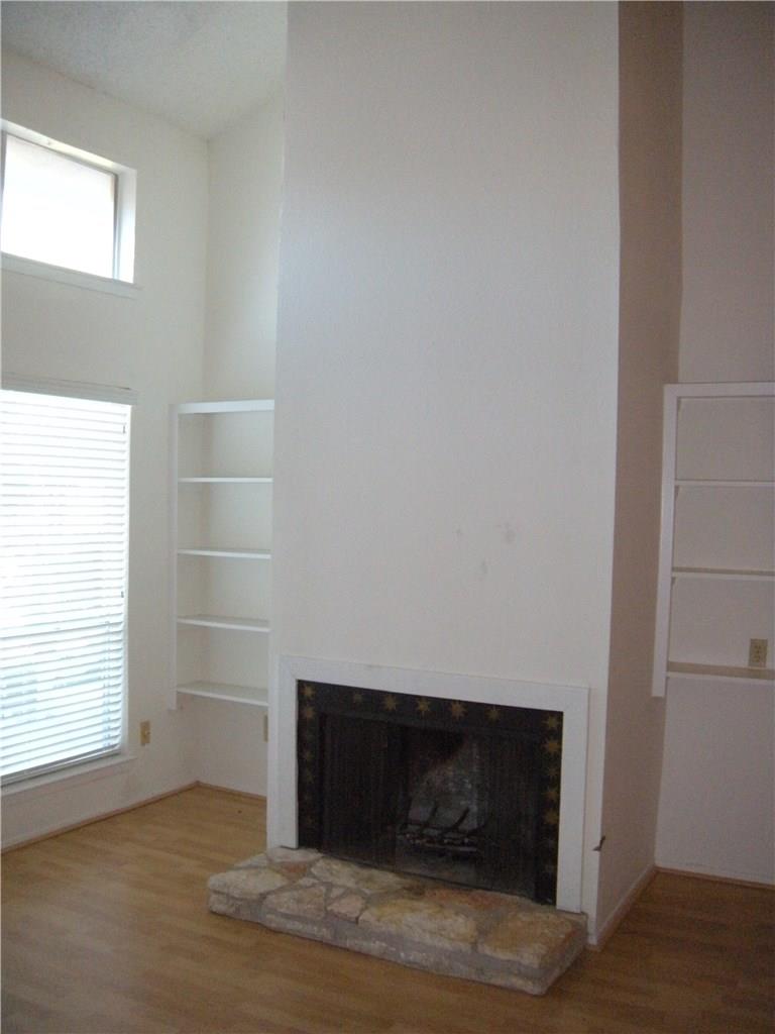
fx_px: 1045
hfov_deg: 40.7
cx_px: 388
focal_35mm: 35
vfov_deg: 52.6
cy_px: 517
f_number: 3.8
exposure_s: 1/30
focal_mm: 5.9
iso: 400
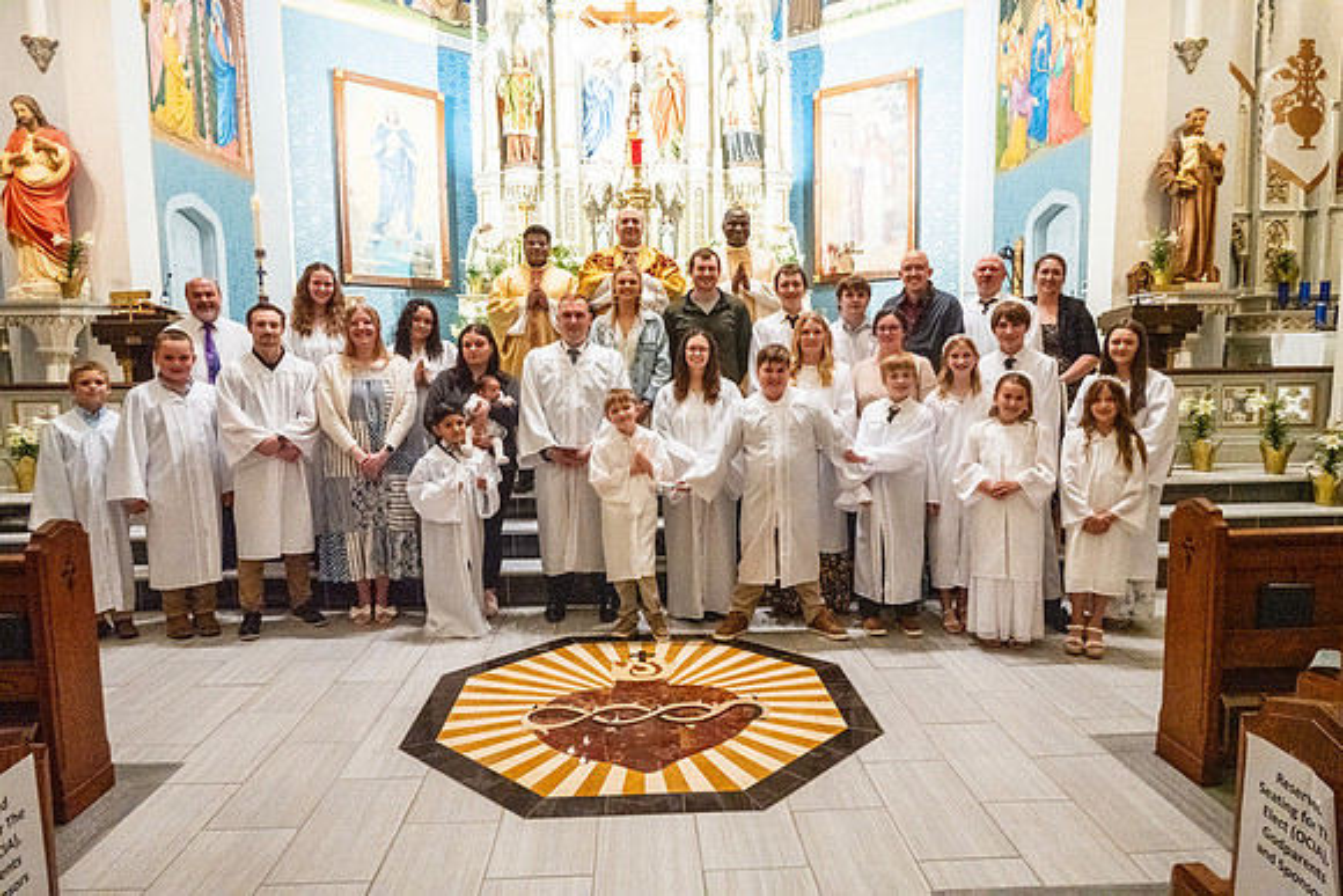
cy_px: 448
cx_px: 672
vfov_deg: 53.2
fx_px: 896
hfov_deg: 73.7
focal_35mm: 24
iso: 5000
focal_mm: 24
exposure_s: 1/60
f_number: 11
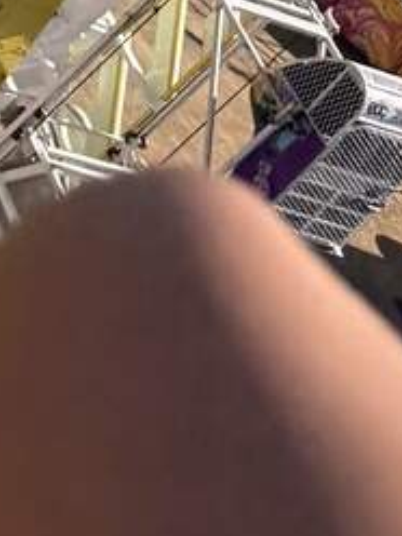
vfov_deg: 9.6
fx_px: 2400
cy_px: -1109
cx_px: -605
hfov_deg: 8.6
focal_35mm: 155
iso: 80
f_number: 1.78
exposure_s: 1/4975
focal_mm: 6.76
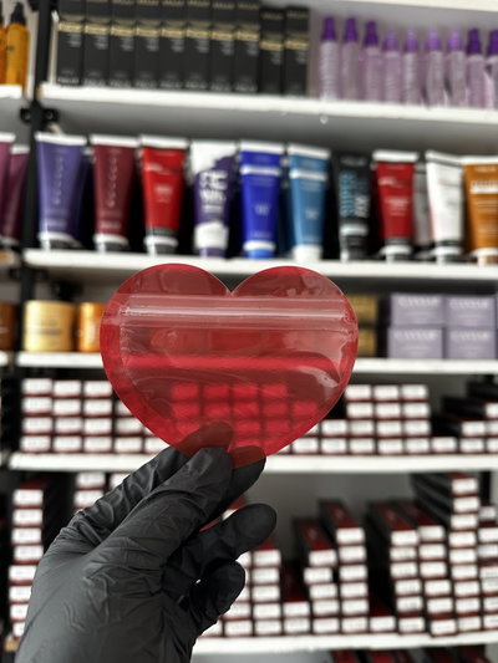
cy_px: 332
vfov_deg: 71.6
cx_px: 249
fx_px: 460
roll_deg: -1.5
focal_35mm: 24
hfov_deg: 56.8
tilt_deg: +3.1
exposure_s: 1/111
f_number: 1.78
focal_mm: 6.86
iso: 250
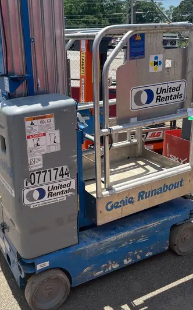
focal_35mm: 38
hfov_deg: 33.5
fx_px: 320
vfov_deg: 51.4
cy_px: 131
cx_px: 82
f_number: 1.6
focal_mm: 5.1
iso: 50
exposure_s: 1/2632
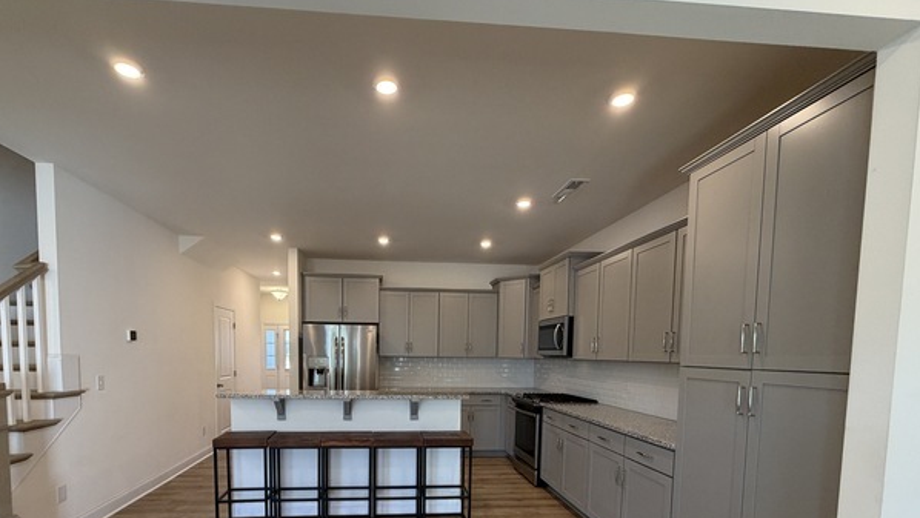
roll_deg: -0.8
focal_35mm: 17
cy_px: 380
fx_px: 415
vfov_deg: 60.9
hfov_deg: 95.6
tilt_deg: -3.5
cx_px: 415
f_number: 2.2
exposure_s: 1/60
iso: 160
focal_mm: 2.22
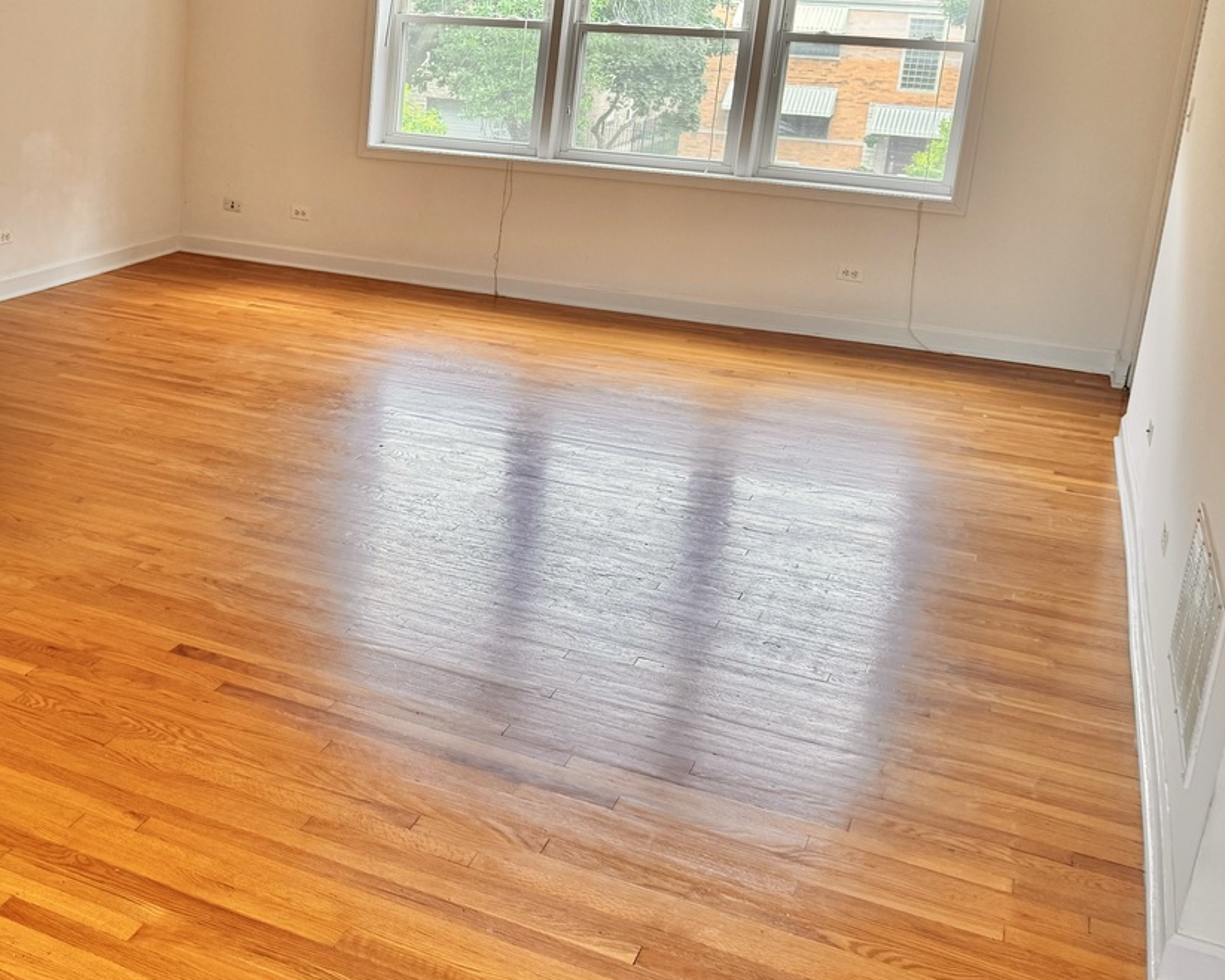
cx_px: 211
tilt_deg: -14.7
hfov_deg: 42.4
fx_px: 1486
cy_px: 360
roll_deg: -2.0
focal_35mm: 41
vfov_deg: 36.2
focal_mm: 6.76
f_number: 1.78
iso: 80
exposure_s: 1/120
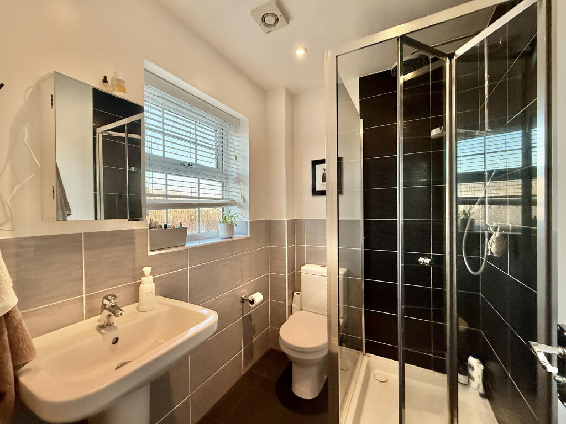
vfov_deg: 85.7
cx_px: 283
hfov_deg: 102.1
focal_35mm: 14
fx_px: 229
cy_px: 212
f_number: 2.2
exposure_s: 1/100
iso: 320
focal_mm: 2.22
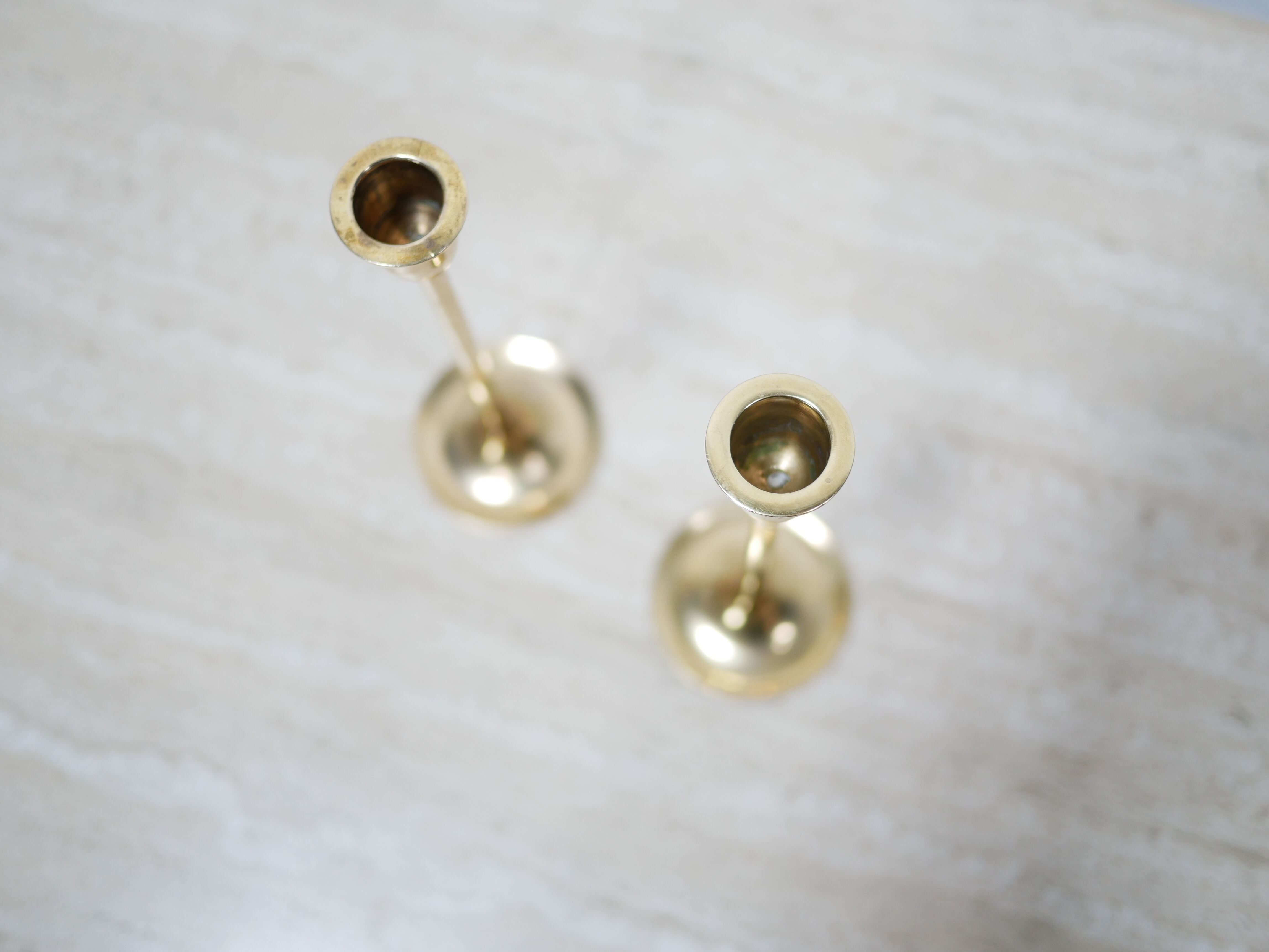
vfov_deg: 36.0
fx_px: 1467
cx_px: 634
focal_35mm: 40
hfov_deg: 46.8
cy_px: 476
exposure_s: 1/60
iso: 250
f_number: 1.7
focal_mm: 20
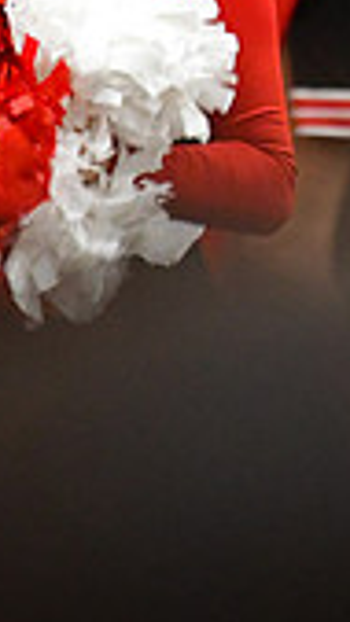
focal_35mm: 1077
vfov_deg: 2.0
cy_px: -75
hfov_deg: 1.1
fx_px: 17778
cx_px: 954
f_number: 3.5
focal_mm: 200
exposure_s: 1/500
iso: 5000
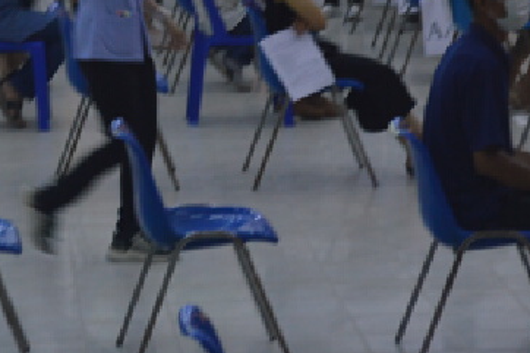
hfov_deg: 10.2
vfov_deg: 6.9
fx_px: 2928
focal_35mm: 199
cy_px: 15
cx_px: -37
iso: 400
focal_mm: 40
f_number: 5.3
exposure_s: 1/30
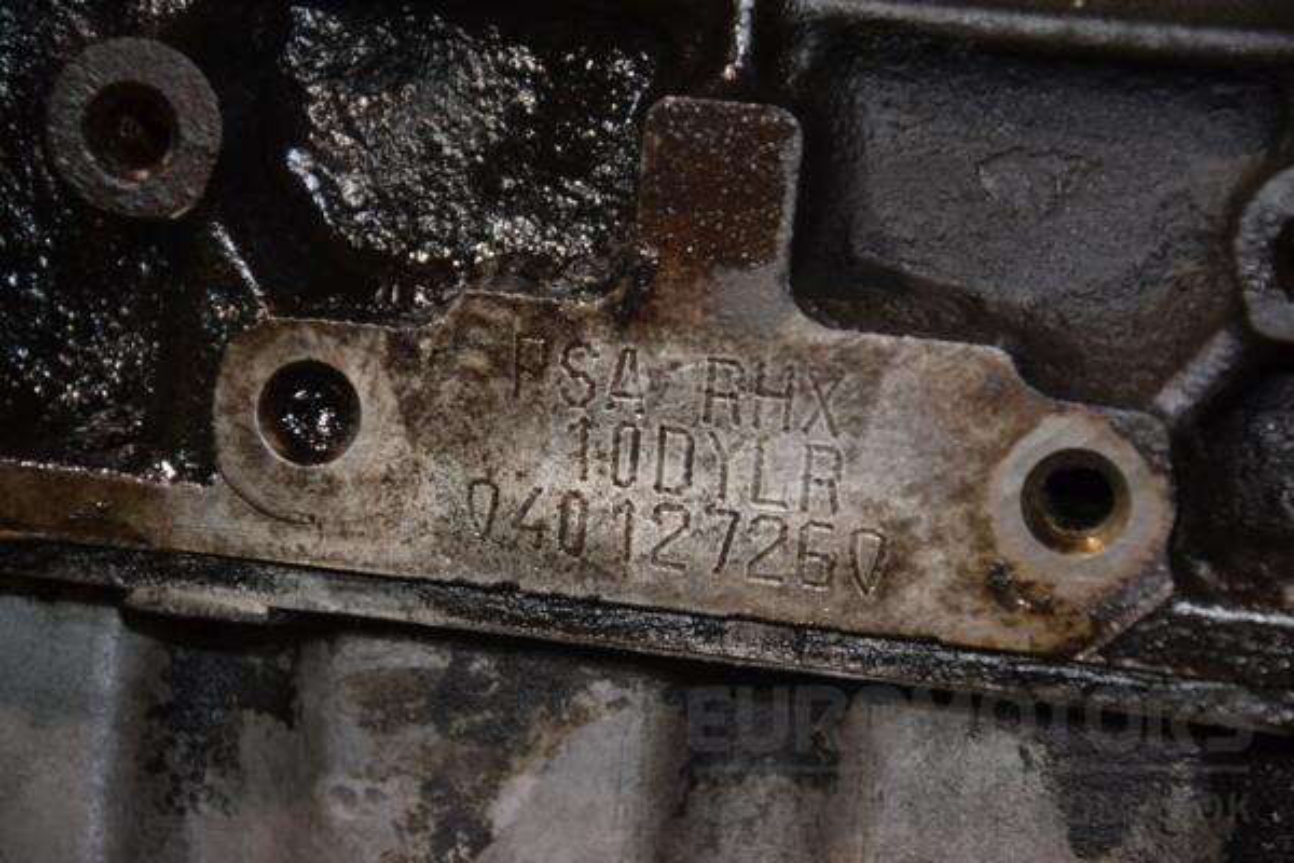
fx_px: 4960
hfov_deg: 14.9
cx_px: 647
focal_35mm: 138
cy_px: 432
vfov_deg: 9.9
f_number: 5.6
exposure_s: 1/60
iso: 800
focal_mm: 92
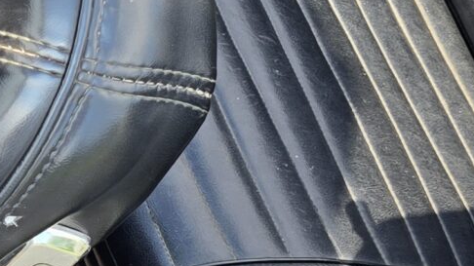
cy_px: -259
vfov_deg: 8.7
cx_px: -336
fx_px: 1659
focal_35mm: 132
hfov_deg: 14.6
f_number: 1.7
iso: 12
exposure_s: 1/180
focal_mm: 6.3
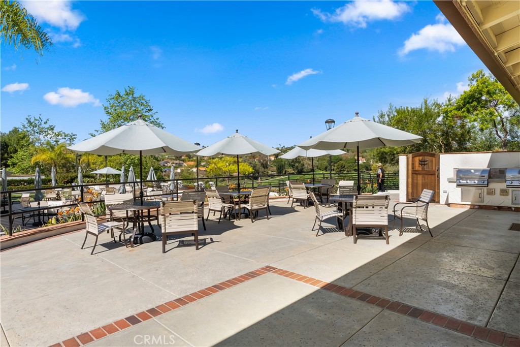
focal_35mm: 20
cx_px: 260
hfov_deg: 84.0
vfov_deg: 61.9
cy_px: 174
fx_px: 289
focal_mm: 20
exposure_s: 1/2000
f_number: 9
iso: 640
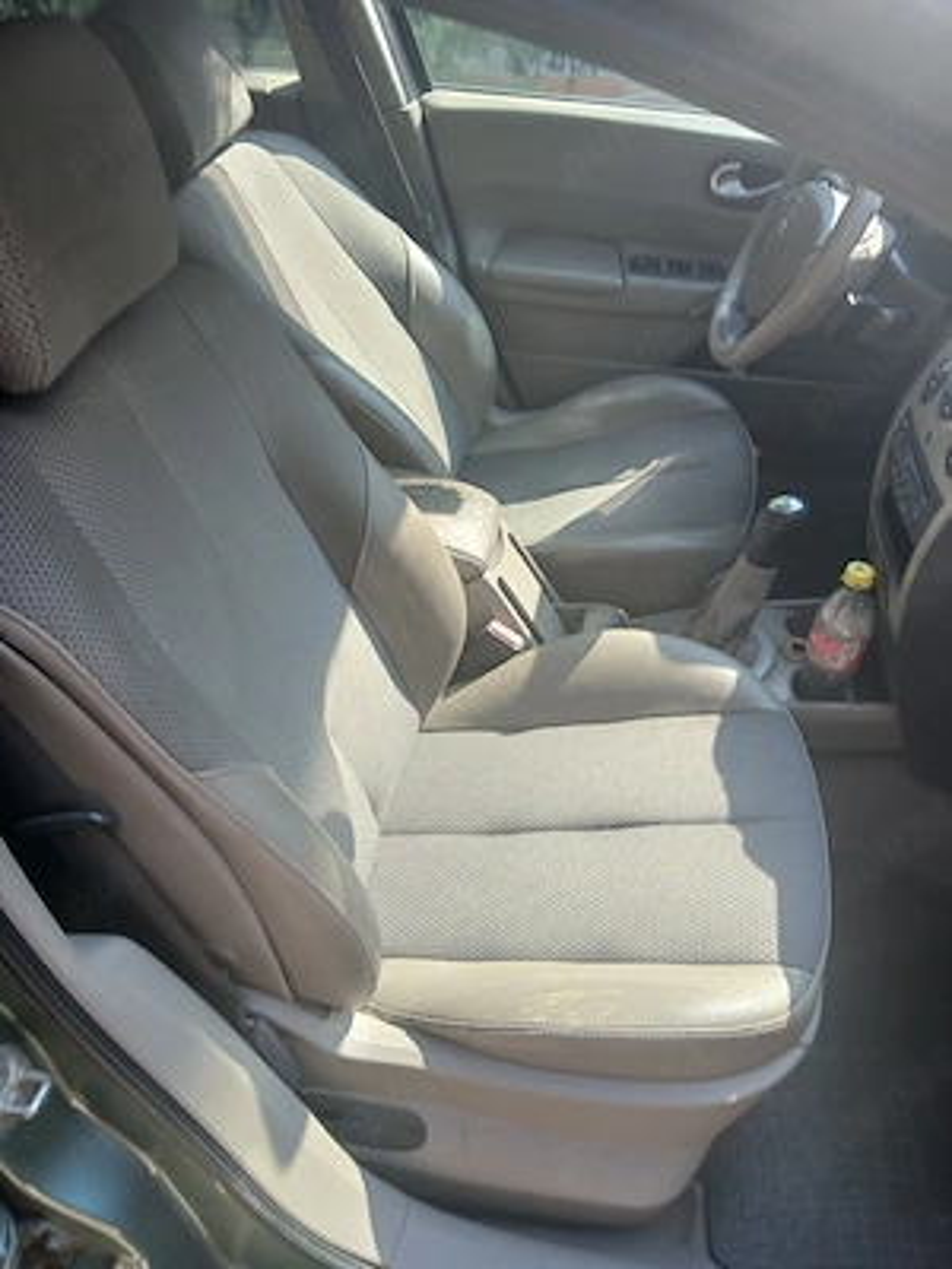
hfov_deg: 53.1
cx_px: 476
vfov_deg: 67.3
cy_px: 634
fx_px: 953
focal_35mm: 26
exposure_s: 1/101
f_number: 1.8
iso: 25
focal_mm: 3.98
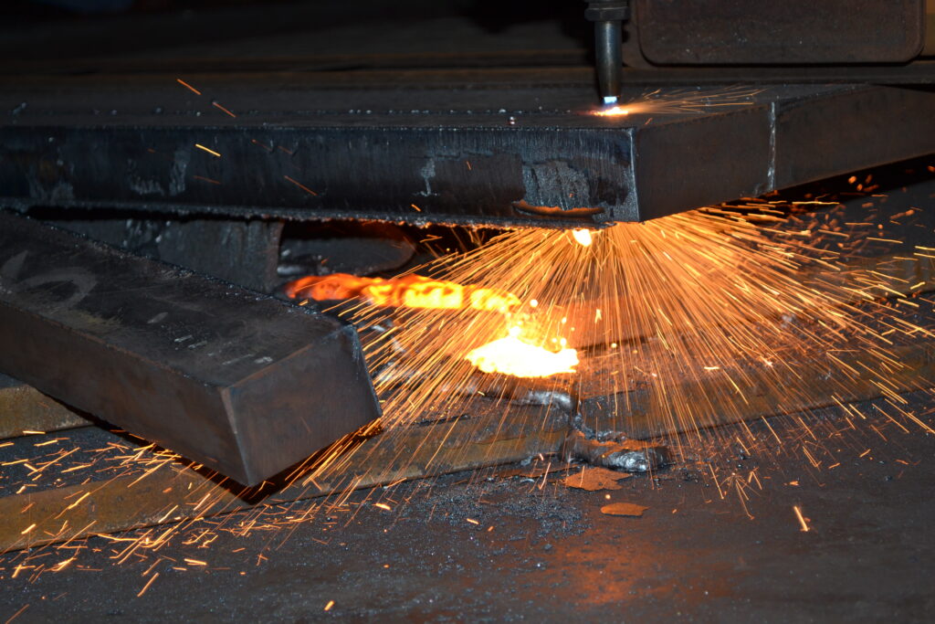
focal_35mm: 82
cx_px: 468
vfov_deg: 16.6
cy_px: 312
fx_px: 2143
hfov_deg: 24.6
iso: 100
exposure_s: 1/160
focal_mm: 55
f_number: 5.6
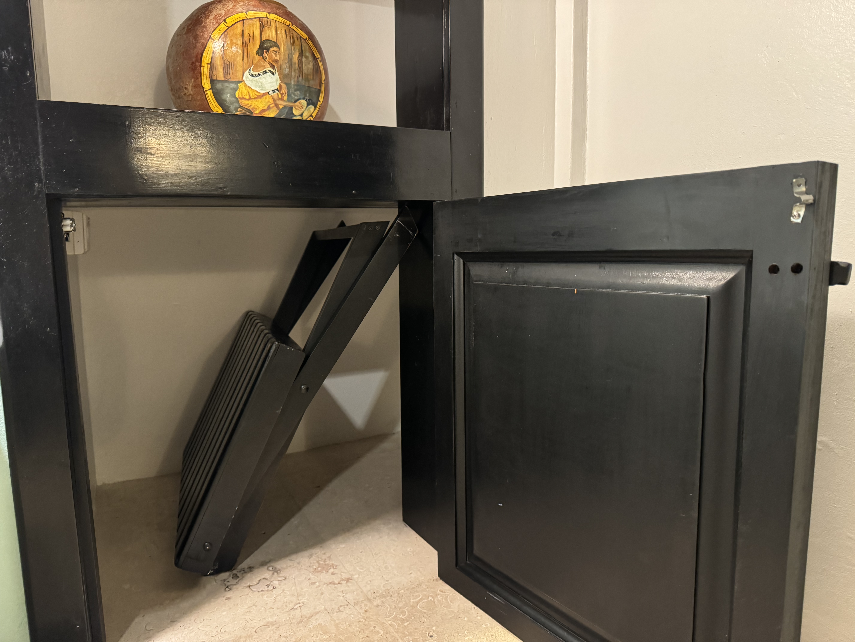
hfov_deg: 71.6
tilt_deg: -6.8
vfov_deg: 56.8
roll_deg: +0.8
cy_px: 321
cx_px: 428
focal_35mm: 24
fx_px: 593
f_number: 1.78
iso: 1000
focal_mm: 6.76
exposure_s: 1/40
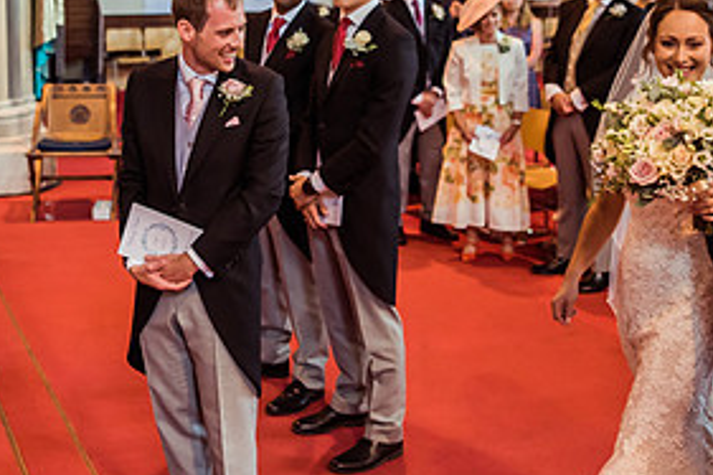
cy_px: 124
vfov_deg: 25.7
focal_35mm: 52
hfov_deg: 37.8
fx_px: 1029
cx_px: 233
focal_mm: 24
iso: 1100
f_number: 2.2
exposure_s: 1/320
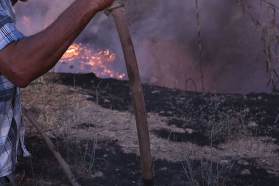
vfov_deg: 16.9
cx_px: 0
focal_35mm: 78
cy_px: -20
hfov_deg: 24.8
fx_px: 605
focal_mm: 23
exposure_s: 1/1700
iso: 1600
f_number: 2.8
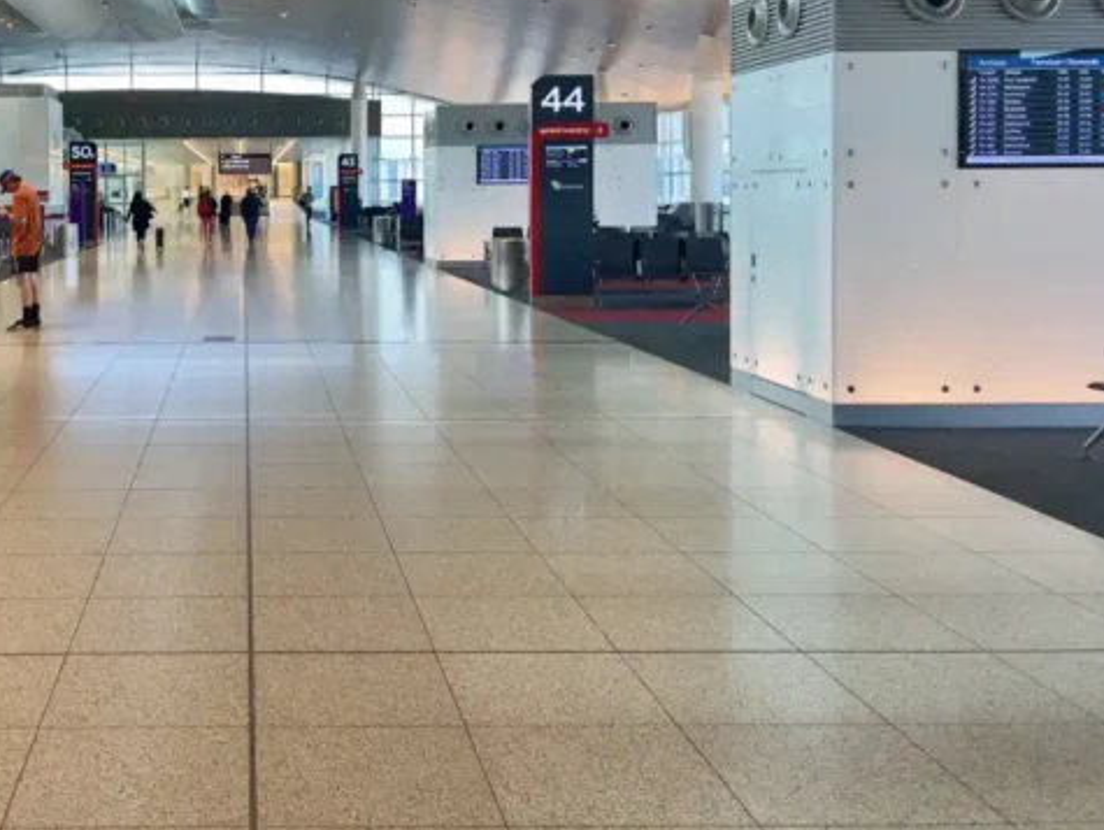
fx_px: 1341
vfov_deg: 33.7
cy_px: 205
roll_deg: +0.4
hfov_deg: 42.8
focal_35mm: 42
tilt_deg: -1.1
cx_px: 230
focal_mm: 5.7
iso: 40
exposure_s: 1/61
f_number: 1.5
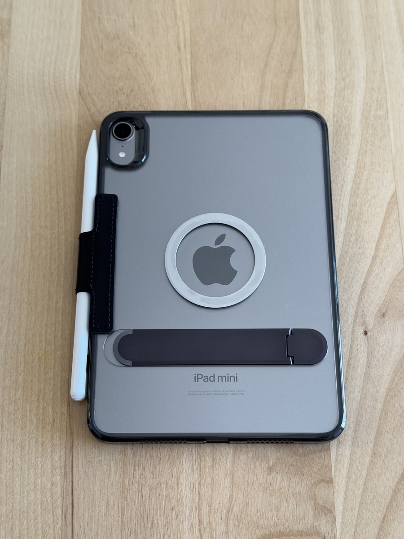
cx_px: 202
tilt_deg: -70.4
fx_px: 747
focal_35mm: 48
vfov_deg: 39.7
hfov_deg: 30.3
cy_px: 270
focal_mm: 6.76
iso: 100
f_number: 1.78
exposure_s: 1/62
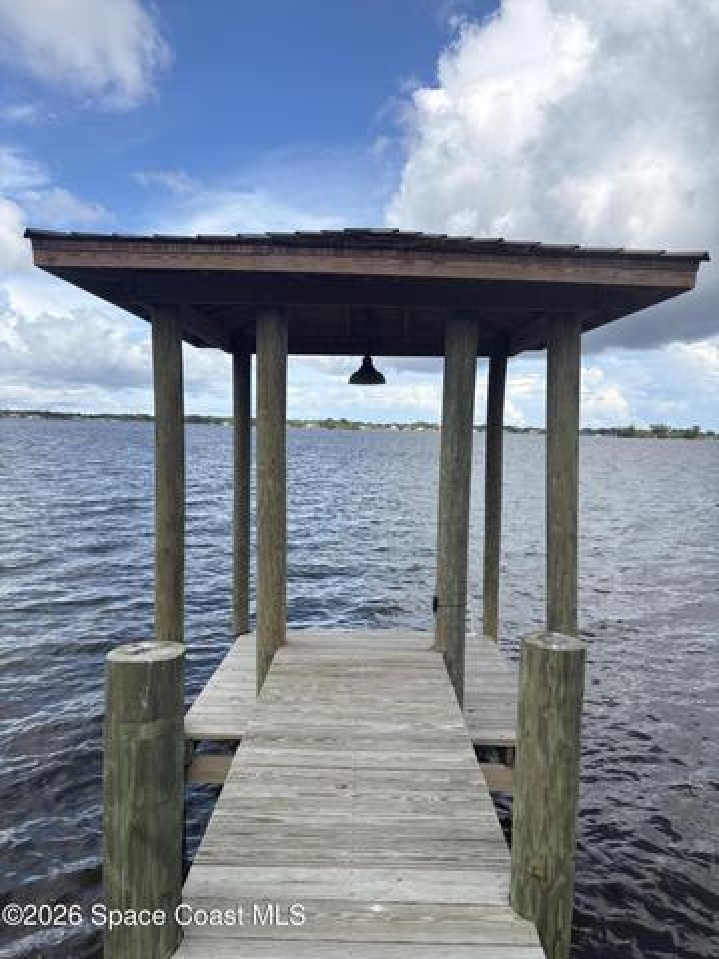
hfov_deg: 53.1
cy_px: 480
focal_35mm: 26
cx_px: 360
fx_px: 720
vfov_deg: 67.3
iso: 50
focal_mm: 5.96
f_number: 1.6
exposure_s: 1/3279
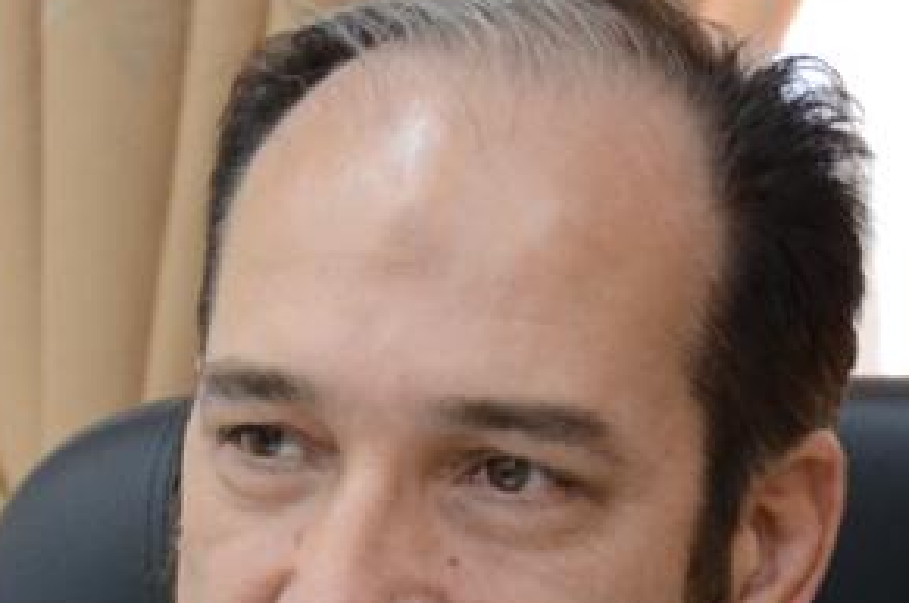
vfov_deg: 2.8
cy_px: 859
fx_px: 12226
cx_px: 365
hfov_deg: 4.3
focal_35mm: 485
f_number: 5.6
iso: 2000
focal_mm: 92
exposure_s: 1/60
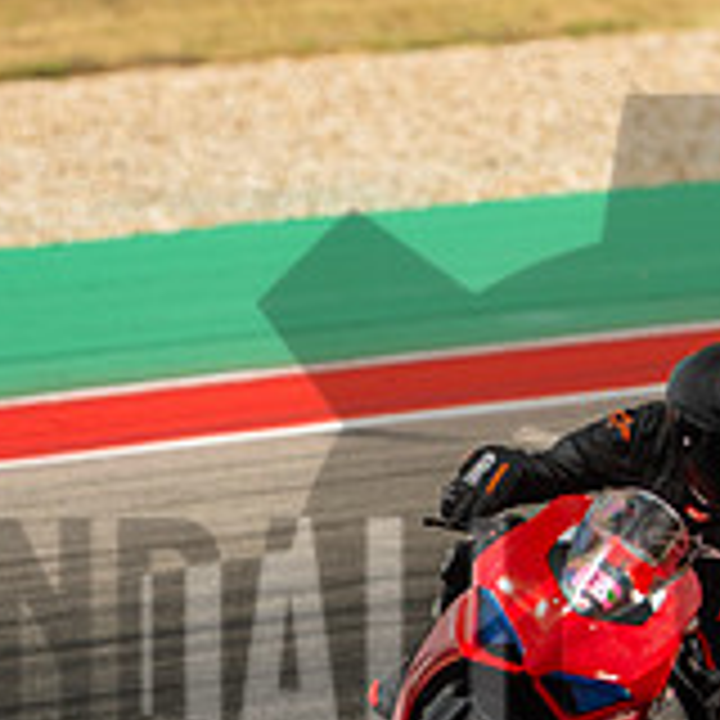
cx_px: 693
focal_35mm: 1293
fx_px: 30427
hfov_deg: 1.4
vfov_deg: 1.4
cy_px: 646
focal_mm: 280
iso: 250
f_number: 2.8
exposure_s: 1/2000
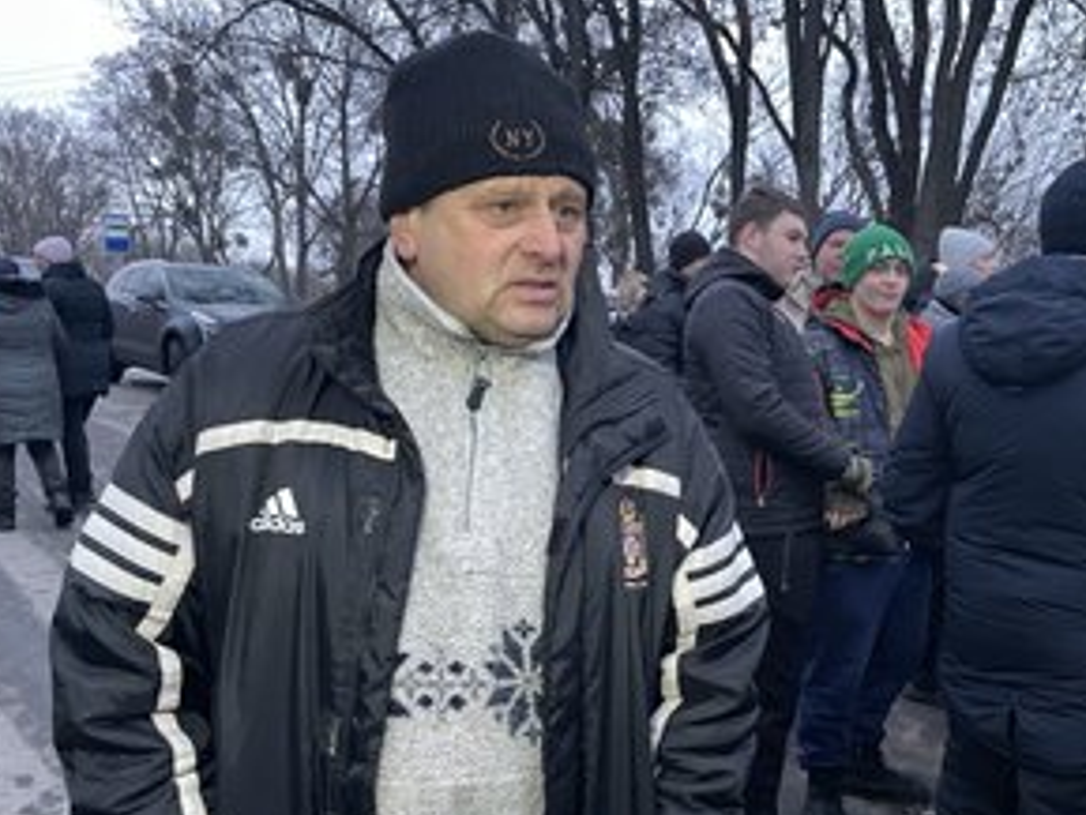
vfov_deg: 39.6
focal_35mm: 36
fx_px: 1130
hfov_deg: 51.2
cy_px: 469
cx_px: 601
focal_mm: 4.2
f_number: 1.6
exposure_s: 1/41
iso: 500
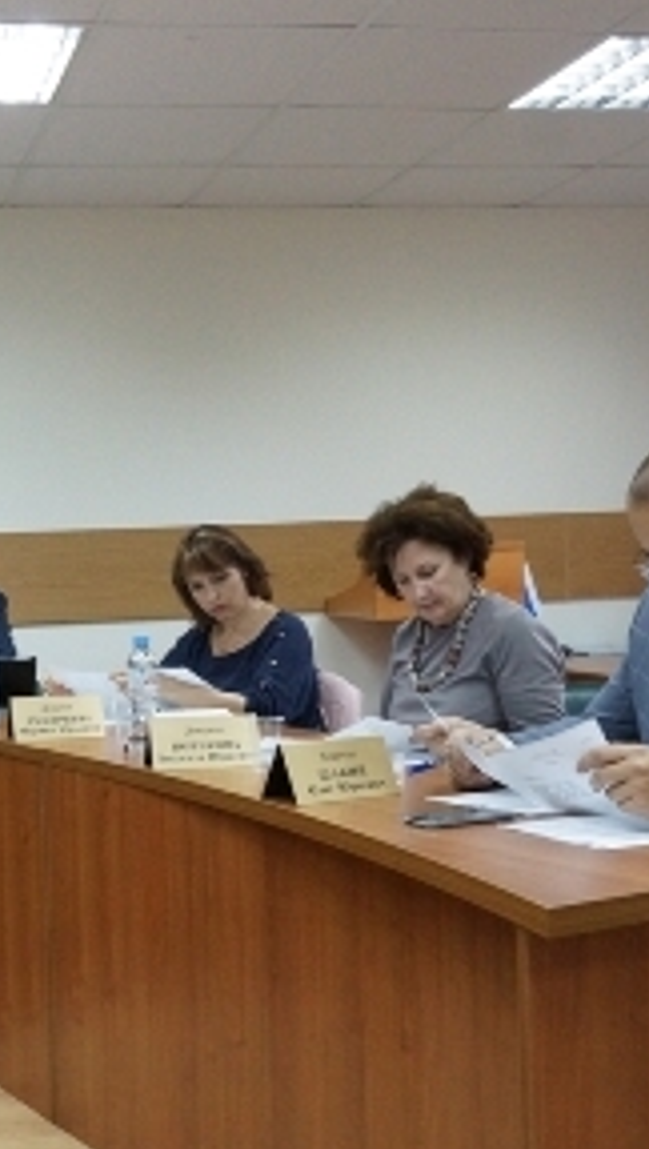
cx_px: 128
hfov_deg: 24.1
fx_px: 1495
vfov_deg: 42.1
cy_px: 587
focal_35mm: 49
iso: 2500
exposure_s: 1/125
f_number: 5.6
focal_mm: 20
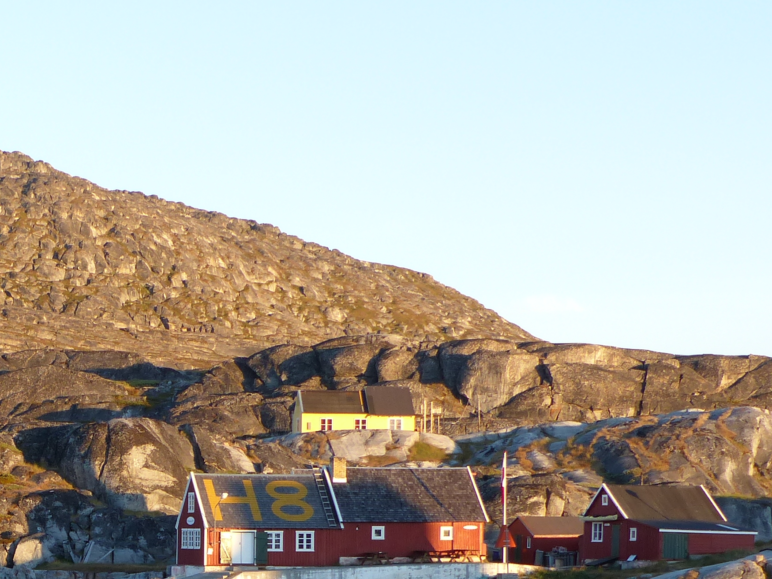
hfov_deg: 15.1
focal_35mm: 128
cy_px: 643
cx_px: -37
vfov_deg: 11.4
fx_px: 2855
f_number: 4
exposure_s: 1/160
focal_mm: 10.1
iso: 100
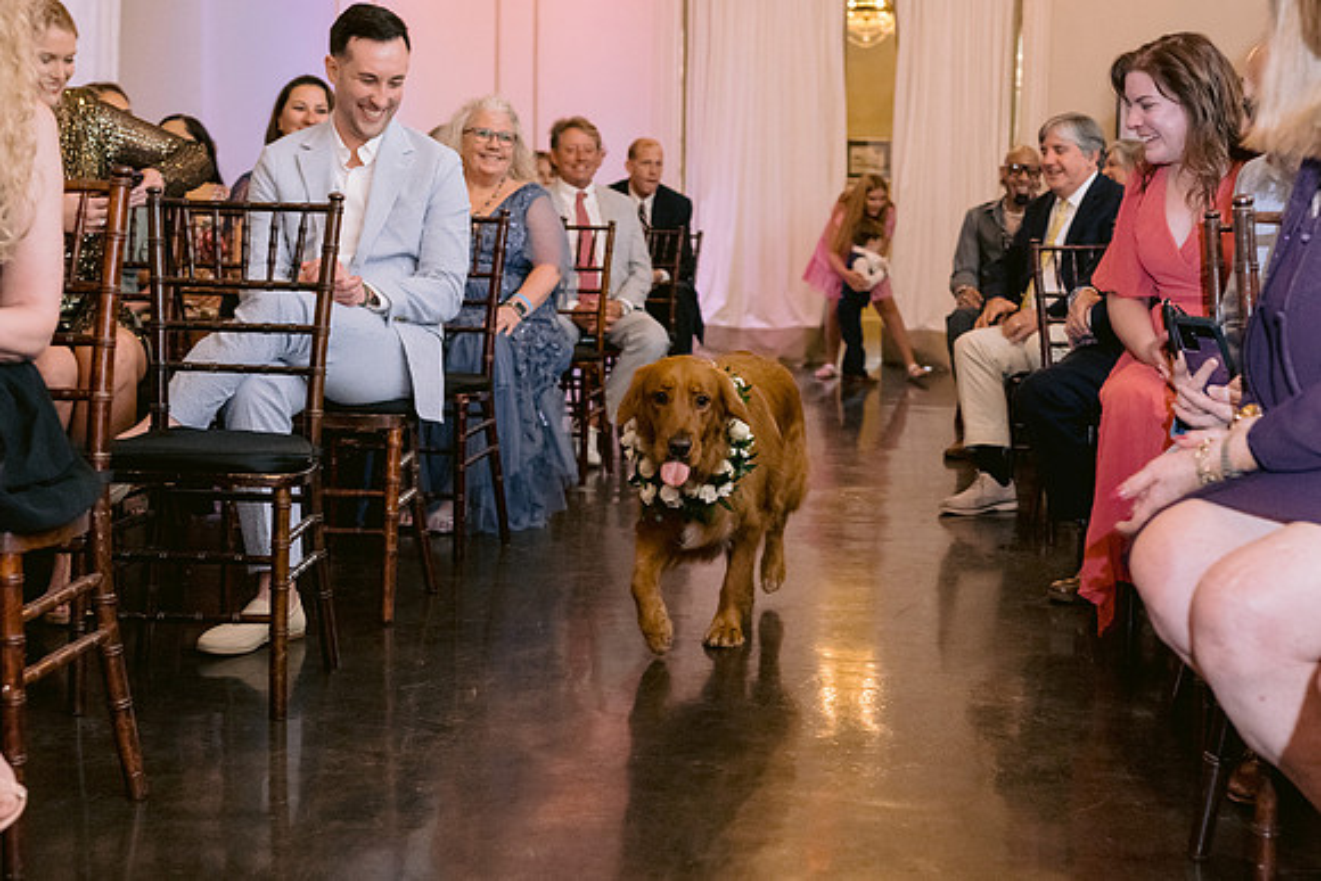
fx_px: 1950
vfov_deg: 25.5
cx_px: 718
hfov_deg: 37.4
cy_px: 455
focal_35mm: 53
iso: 1600
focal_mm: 35
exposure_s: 1/160
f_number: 2.8
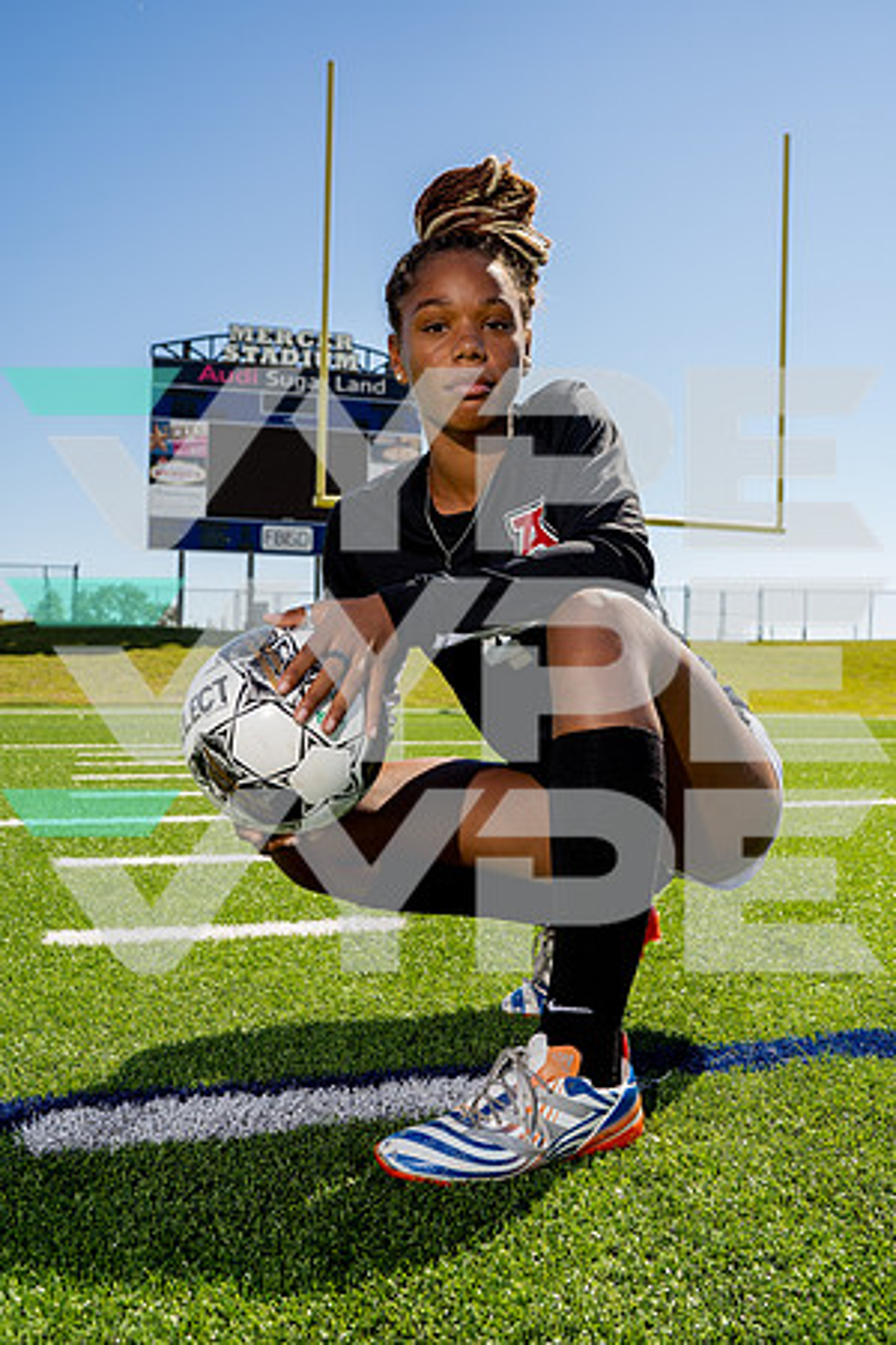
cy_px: 672
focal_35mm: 35
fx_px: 1307
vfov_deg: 54.4
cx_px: 448
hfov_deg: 37.9
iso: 80
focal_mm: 35
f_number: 6.3
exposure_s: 1/250
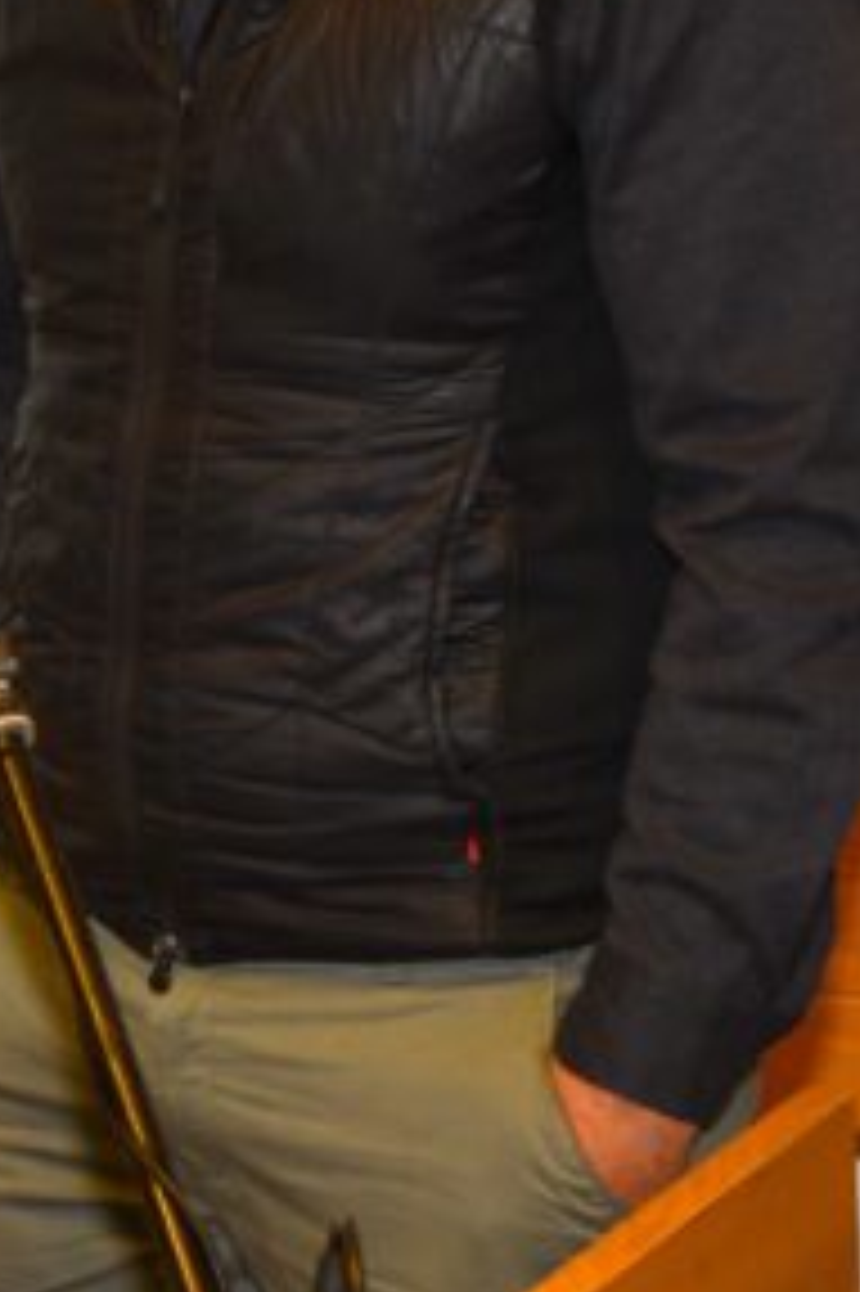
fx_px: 4556
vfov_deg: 16.0
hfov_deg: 10.8
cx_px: 266
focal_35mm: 127
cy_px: 191
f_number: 5.6
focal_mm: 65
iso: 500
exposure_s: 1/50
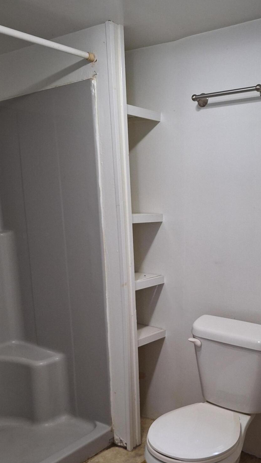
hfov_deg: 34.2
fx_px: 418
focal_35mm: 34
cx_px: 185
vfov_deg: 57.2
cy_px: 293
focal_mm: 5.54
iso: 200
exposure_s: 1/40
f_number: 1.8
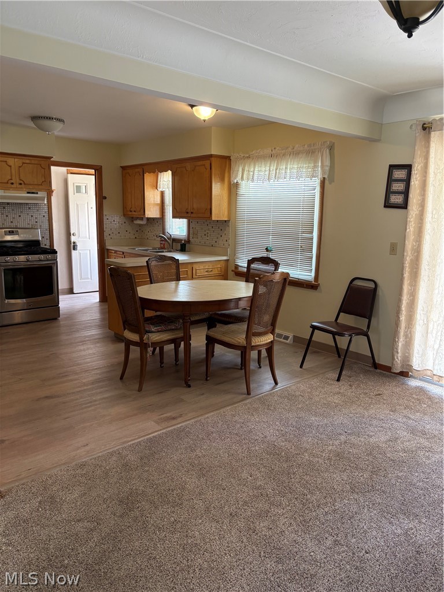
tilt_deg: -9.2
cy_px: 296
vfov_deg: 67.3
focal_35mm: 26
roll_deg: -1.4
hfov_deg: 53.1
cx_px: 222
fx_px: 445
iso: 125
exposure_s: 1/81
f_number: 1.6
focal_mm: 5.96
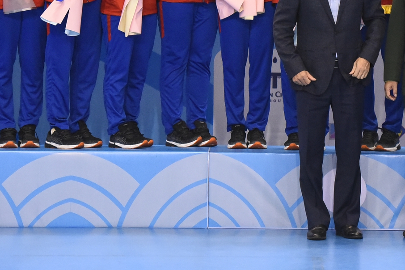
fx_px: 2880
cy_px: -16
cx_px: 321
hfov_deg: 8.0
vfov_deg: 5.4
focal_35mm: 256
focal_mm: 116
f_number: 2.8
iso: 8000
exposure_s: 1/1000
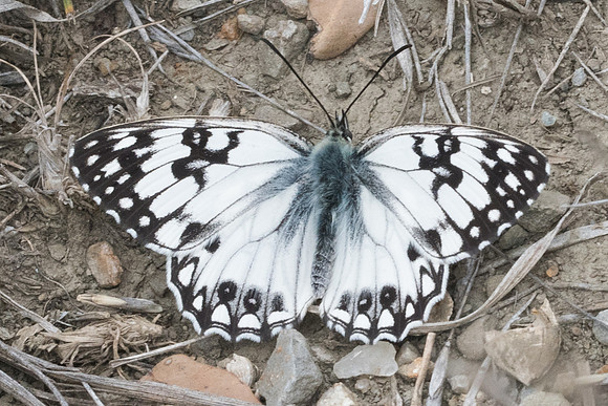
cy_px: 244
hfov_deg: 2.5
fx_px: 14085
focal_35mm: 834
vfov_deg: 1.7
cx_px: 327
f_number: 16
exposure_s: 1/320
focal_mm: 150
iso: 800
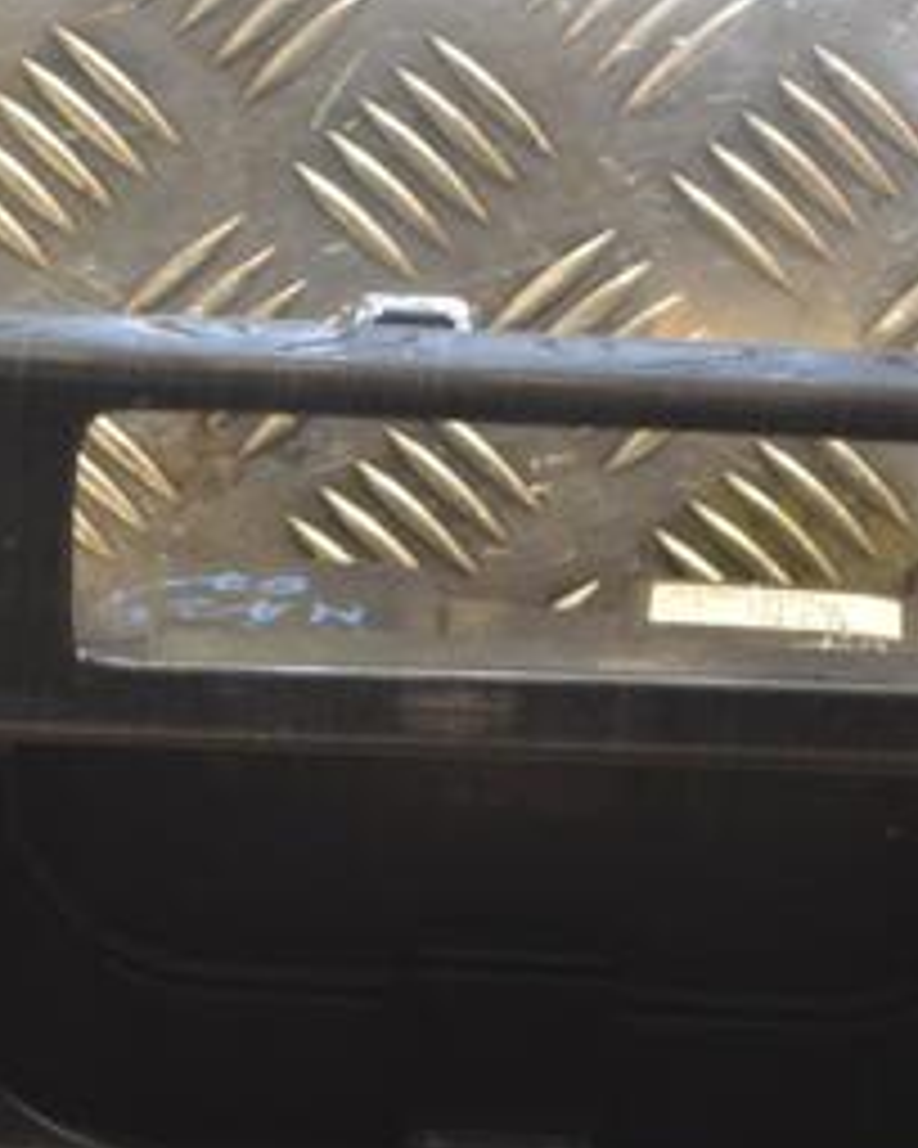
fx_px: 6185
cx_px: 328
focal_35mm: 182
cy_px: 878
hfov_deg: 8.5
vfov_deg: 10.6
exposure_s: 1/60
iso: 900
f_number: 5.6
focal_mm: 55
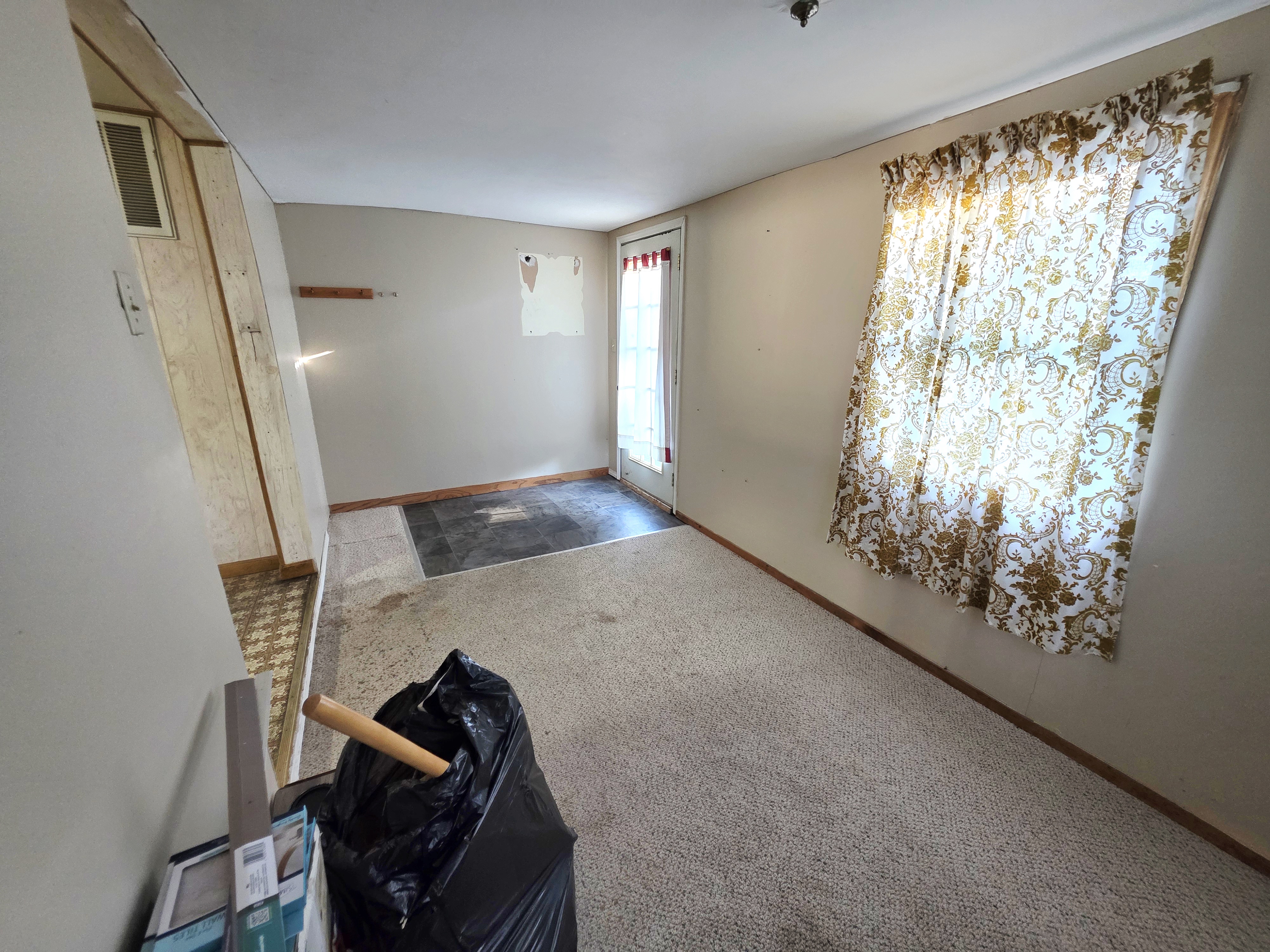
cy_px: 476
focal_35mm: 13
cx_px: 635
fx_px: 477
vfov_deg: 89.9
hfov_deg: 106.2
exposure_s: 1/60.2
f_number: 1.9
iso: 250
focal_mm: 2.2
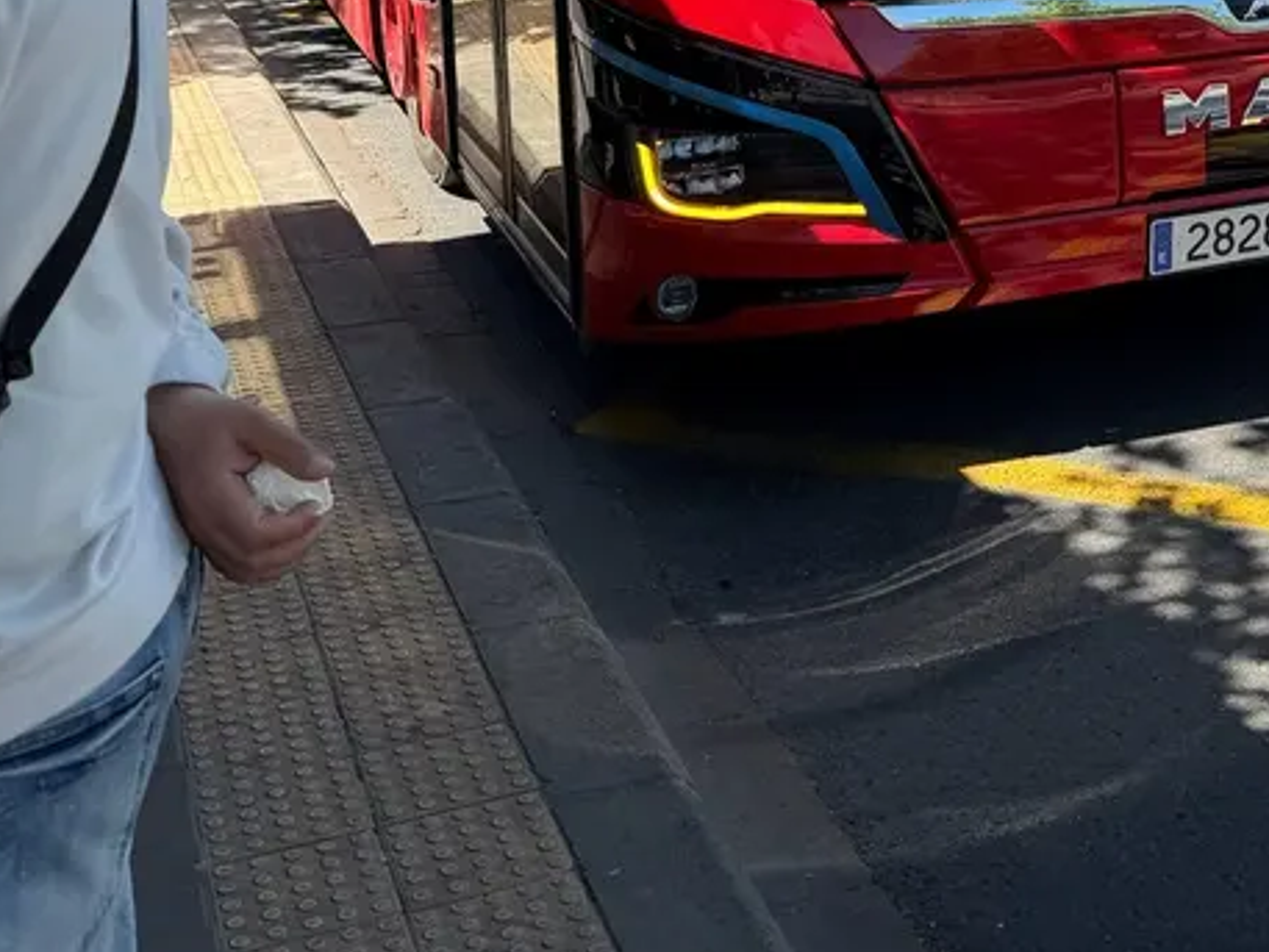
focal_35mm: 63
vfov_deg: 21.6
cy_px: -200
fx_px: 2310
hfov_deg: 30.0
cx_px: 1014
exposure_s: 1/2370
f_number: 1.78
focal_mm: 6.76
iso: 80
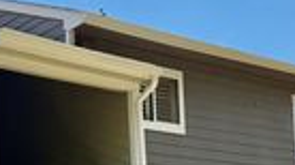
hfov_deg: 22.4
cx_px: 90
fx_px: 742
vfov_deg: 12.3
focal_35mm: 95
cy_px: 207
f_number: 1.78
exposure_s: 1/2703
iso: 80
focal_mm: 6.76
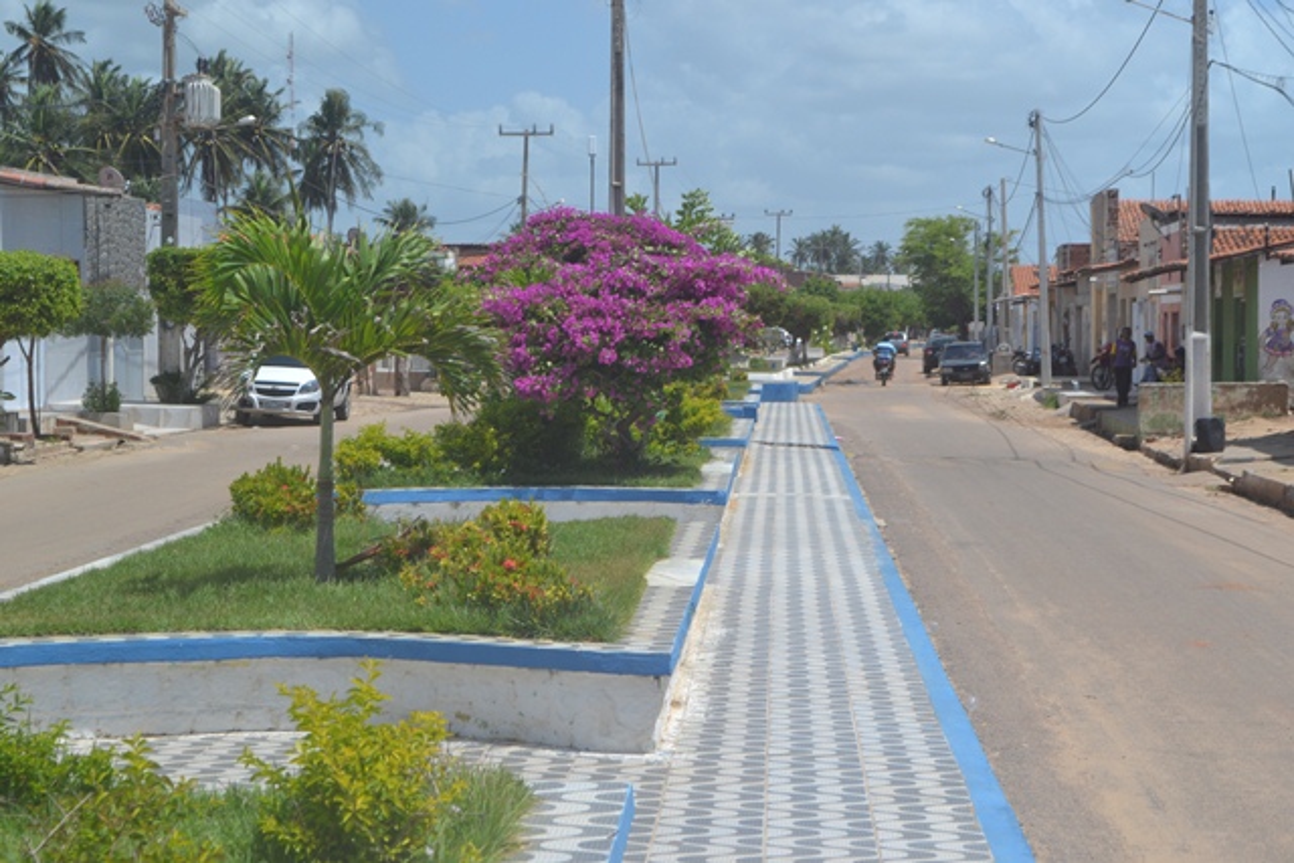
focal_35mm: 82
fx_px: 2966
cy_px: 432
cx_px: 647
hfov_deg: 24.6
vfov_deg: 16.6
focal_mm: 55
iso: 100
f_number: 8
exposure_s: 1/250
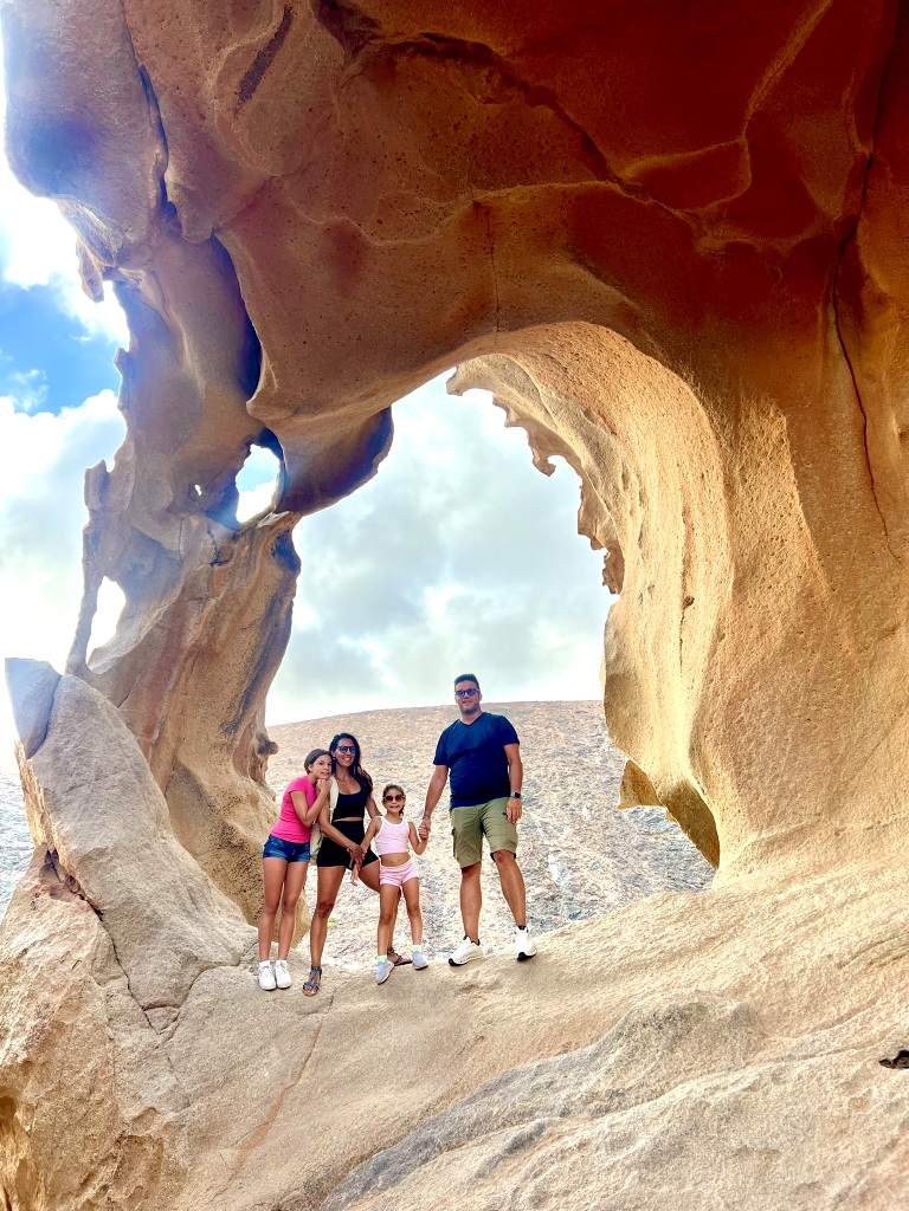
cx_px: 454
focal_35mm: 26
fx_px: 910
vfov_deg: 67.3
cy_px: 606
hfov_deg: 53.1
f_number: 1.5
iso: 50
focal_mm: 5.7
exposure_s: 1/700
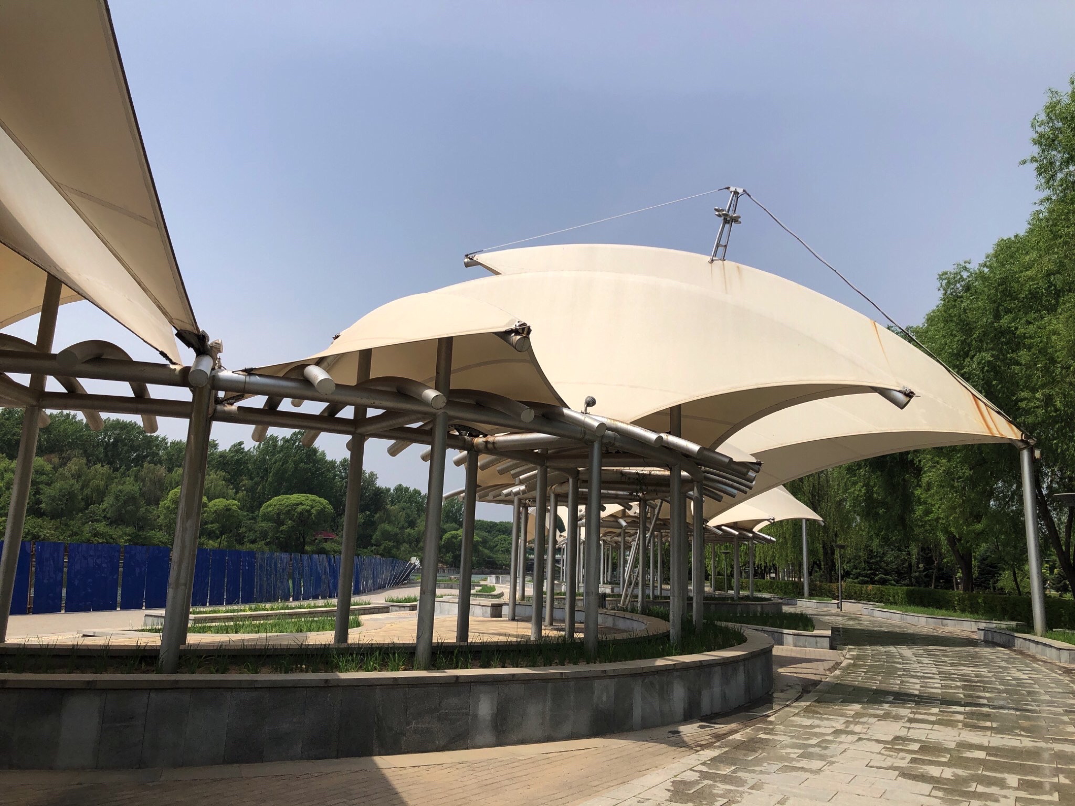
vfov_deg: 49.7
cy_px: 403
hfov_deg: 63.4
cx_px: 538
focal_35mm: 28
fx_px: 870
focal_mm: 3.99
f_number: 1.8
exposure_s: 1/3690
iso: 20
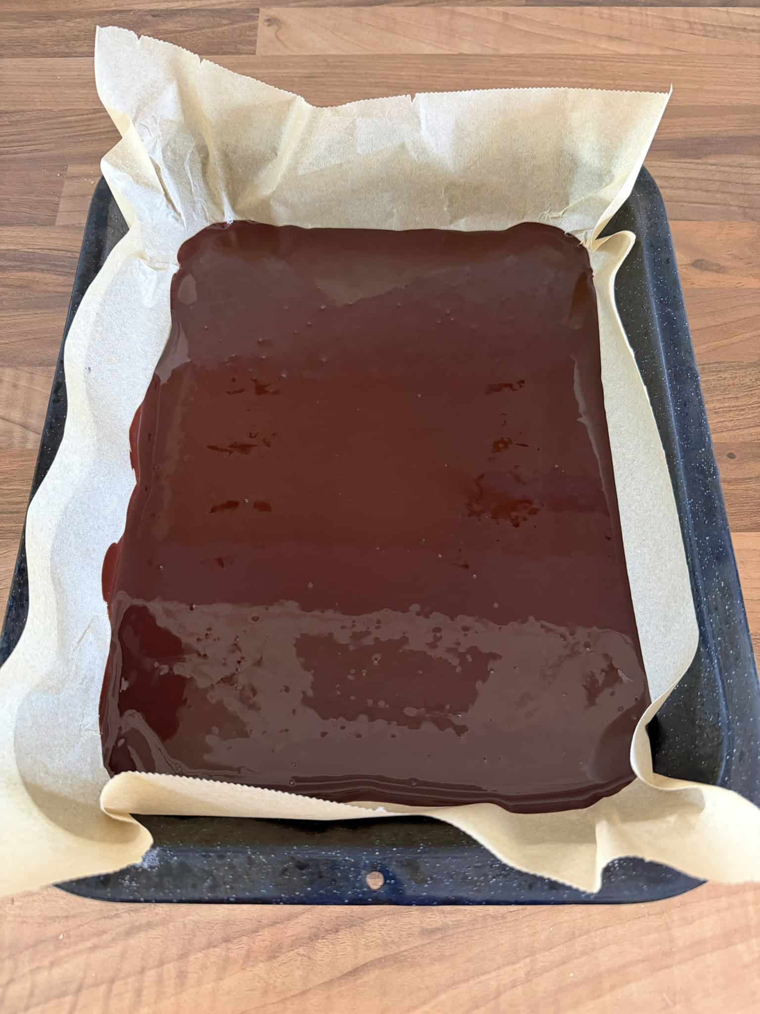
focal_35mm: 24
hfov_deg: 56.8
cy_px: 507
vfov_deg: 71.6
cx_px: 380
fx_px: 703
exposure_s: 1/60
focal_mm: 6.8
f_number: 1.8
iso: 640
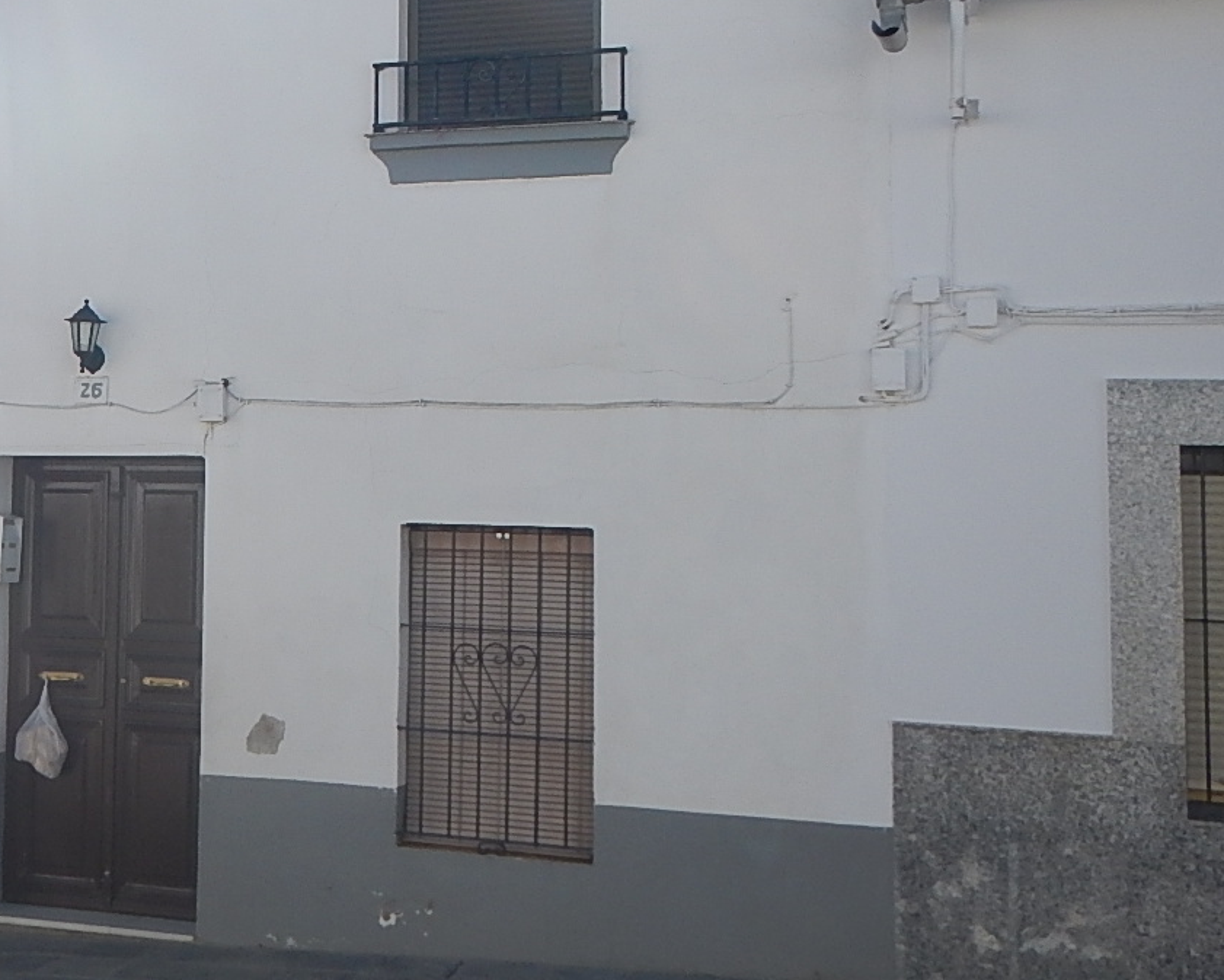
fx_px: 1884
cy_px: 386
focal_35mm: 52
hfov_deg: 34.1
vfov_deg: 29.1
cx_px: 135
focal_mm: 5
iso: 125
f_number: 3.9
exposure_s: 1/1000
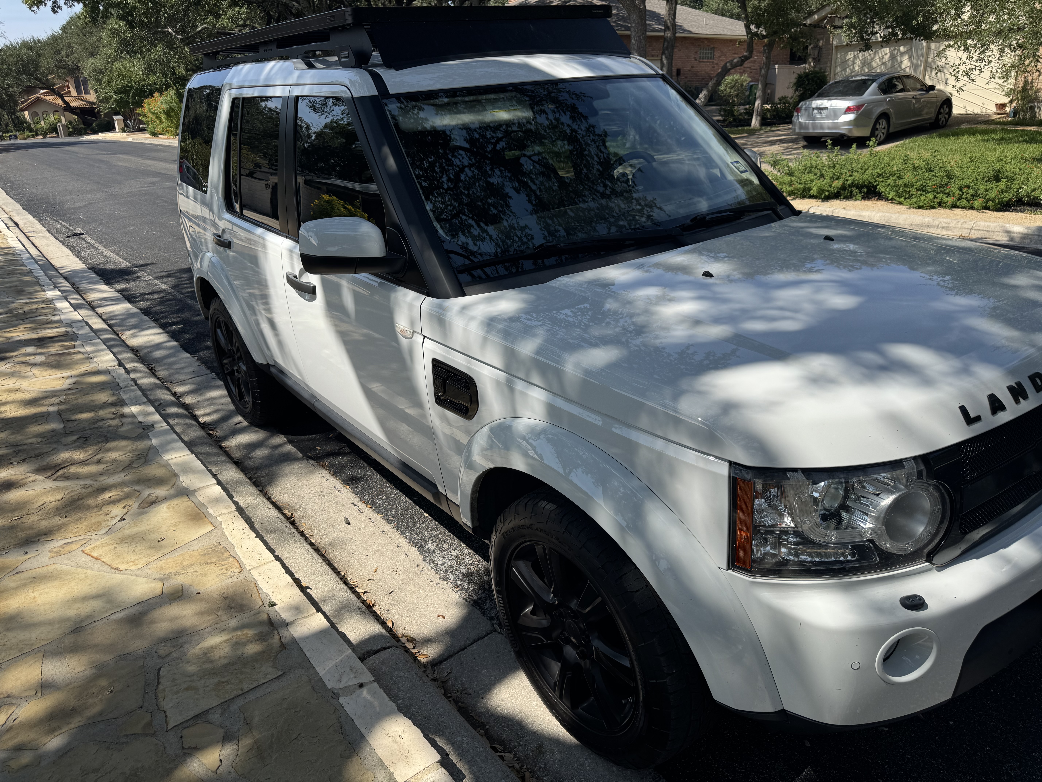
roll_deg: +2.0
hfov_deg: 71.6
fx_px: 722
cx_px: 521
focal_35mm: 24
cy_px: 391
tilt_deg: -20.2
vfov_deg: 56.8
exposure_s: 1/4310
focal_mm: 6.76
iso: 80
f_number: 1.78
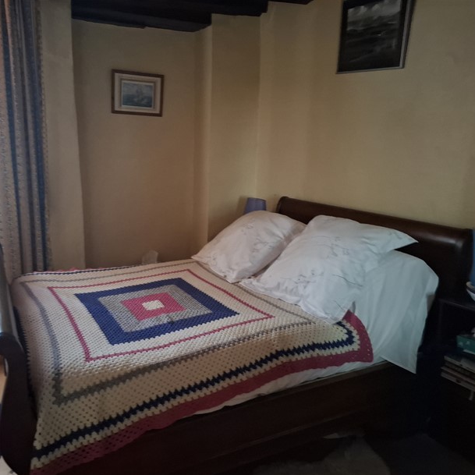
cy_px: 244
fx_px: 435
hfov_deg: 56.8
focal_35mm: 28
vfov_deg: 57.3
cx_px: 189
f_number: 1.8
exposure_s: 1/25
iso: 800
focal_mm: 5.54
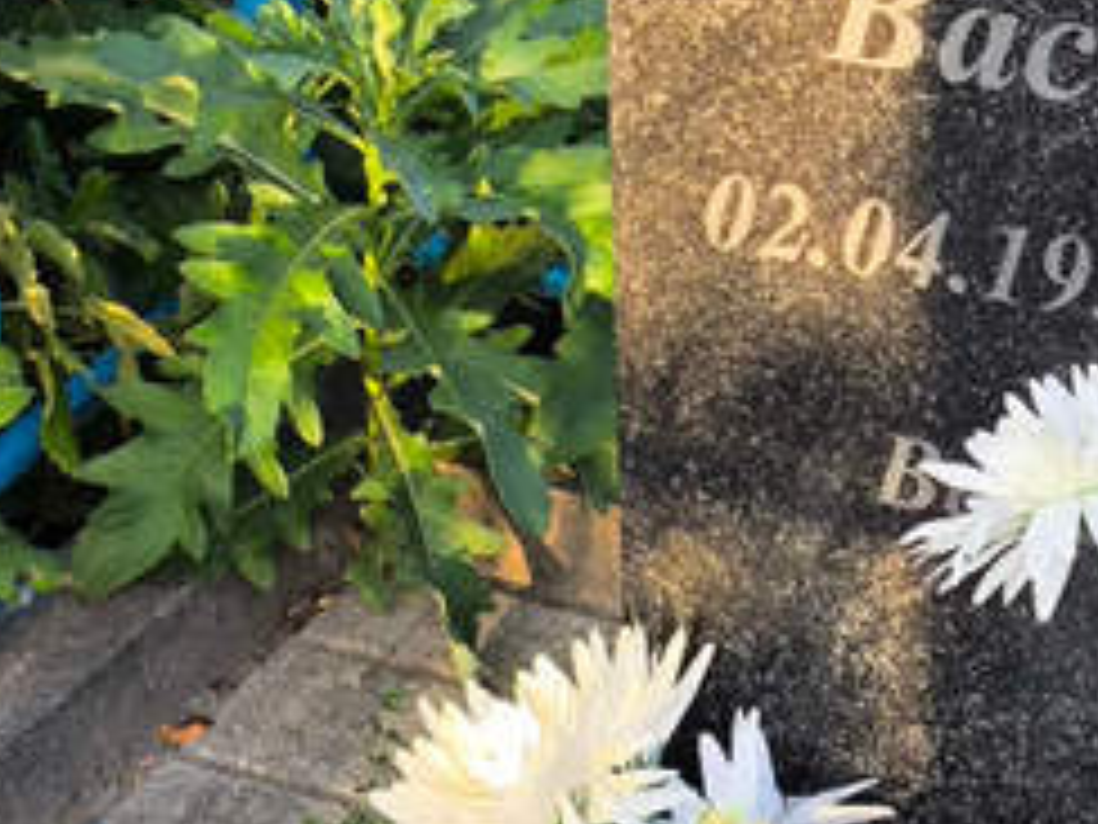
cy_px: 203
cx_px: 1222
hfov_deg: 11.9
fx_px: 5202
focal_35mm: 164
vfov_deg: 9.0
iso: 50
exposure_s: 1/129
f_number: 1.7
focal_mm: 4.71
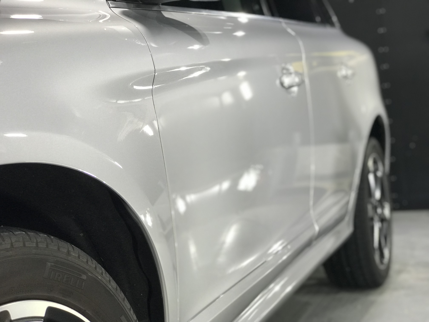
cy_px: 161
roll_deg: +5.2
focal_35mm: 57
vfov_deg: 25.7
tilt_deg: -2.0
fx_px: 706
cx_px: 214
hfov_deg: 33.8
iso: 64
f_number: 2.8
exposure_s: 1/60
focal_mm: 6.6
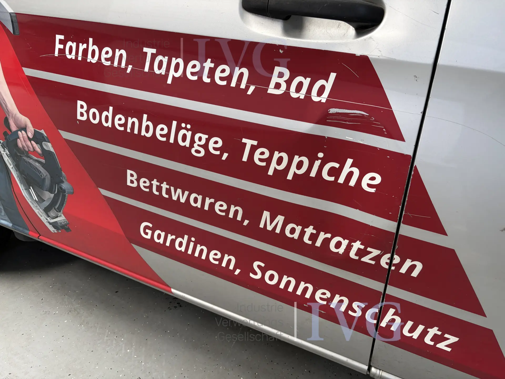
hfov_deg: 67.3
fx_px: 379
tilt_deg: -23.8
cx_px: 252
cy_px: 190
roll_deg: -1.9
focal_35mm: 26
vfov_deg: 53.1
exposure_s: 1/121
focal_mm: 5.96
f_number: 1.6
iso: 100
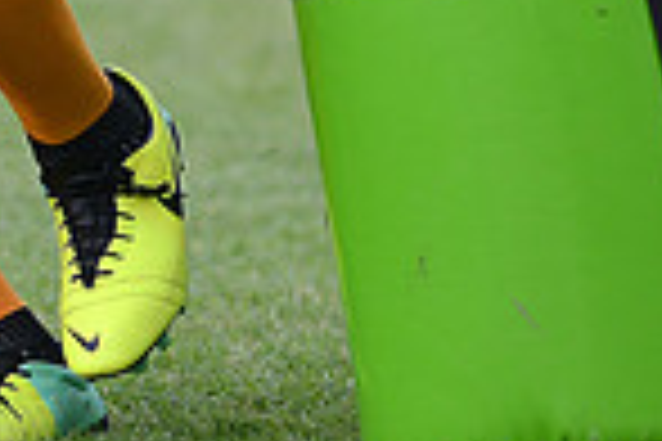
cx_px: -387
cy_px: -385
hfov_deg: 1.7
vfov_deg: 1.2
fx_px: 21697
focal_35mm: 1180
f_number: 4
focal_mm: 300
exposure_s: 1/800
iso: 200
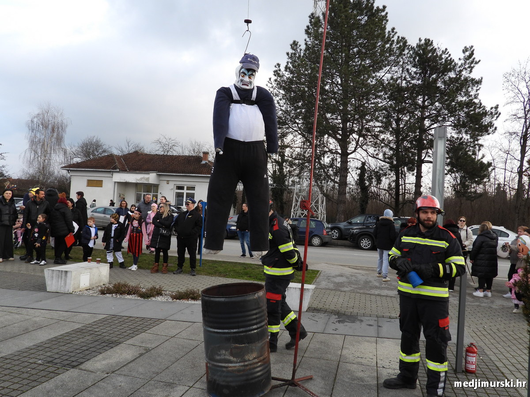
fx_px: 398
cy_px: 198
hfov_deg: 67.3
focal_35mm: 26
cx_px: 265
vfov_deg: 53.1
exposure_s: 1/250
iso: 100
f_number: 2.8
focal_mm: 4.7
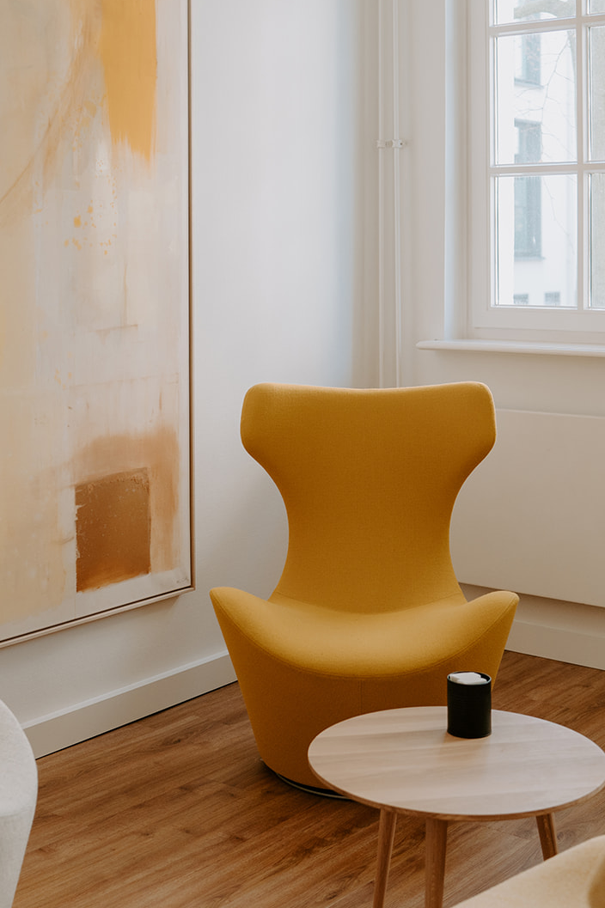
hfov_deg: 25.5
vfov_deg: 37.5
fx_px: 1337
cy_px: 452
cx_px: 261
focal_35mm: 53
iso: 320
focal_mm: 35
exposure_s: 1/250
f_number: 2.5
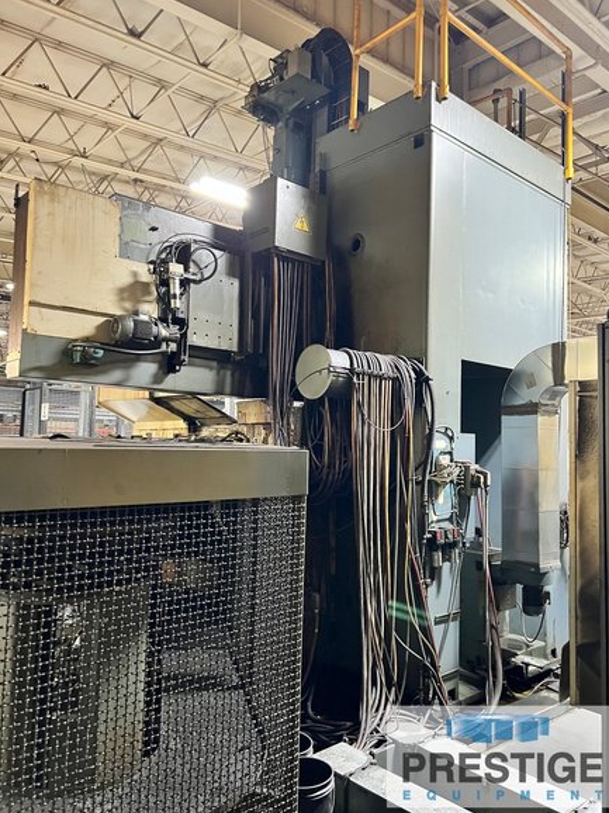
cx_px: 315
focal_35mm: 27
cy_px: 398
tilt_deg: +3.5
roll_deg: -0.4
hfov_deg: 51.3
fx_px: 634
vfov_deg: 65.3
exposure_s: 1/60
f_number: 1.5
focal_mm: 5.7
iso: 500
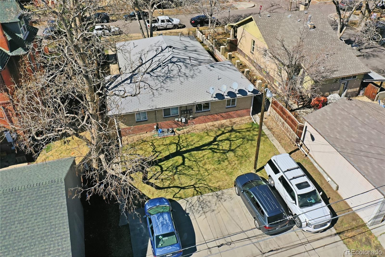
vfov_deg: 46.4
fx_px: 299
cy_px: 128
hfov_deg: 65.5
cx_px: 192
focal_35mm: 28
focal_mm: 10.3
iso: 100
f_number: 7.1
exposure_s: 1/800
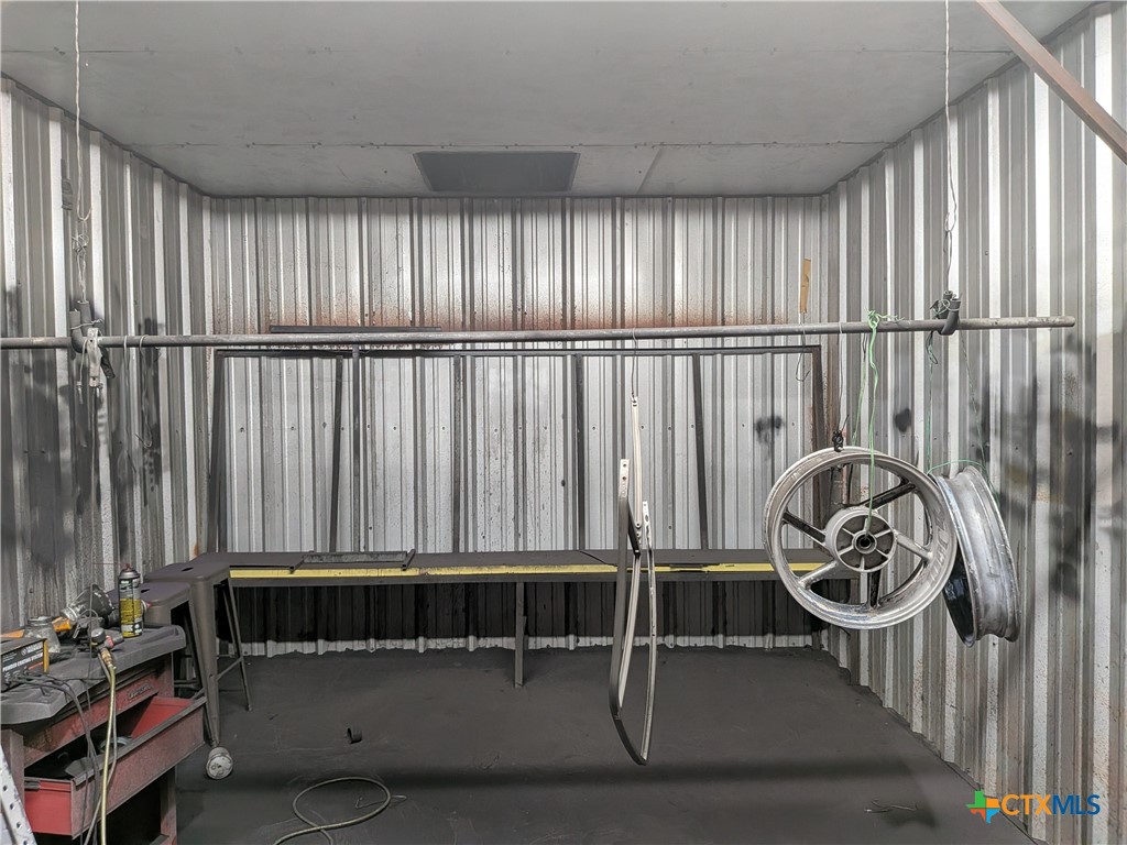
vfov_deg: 56.8
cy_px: 422
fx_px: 781
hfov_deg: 71.6
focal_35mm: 24
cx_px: 564
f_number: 1.7
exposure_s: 1/120
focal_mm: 4.53
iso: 667
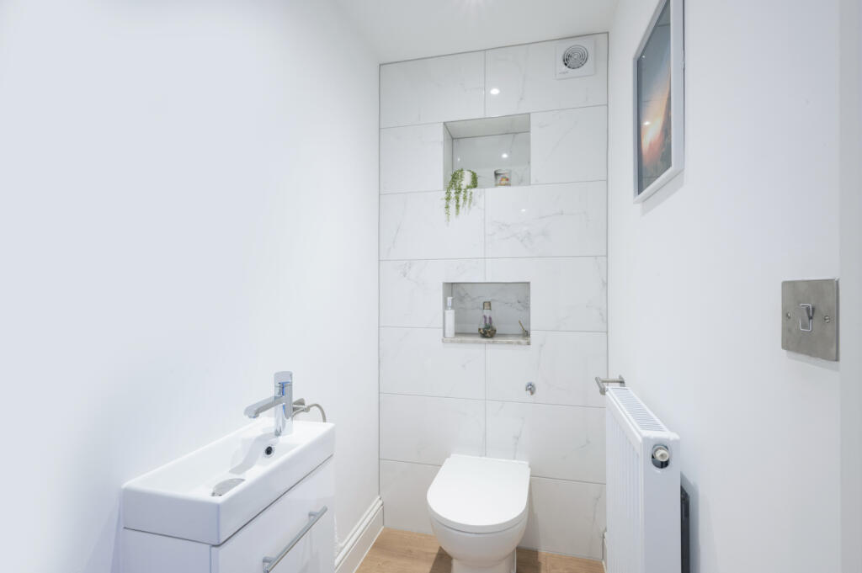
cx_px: 431
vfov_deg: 77.2
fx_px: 359
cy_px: 286
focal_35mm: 15
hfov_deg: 100.4
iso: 200
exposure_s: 1/3
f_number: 16
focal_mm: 15
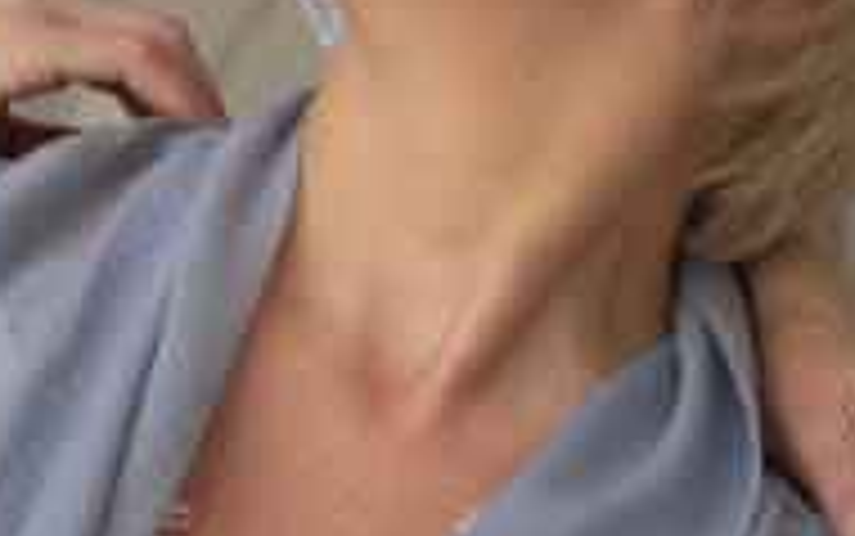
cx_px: -135
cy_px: -291
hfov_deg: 10.7
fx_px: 4477
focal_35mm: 192
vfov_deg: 6.7
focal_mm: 35
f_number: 4.5
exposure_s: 1/200
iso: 800
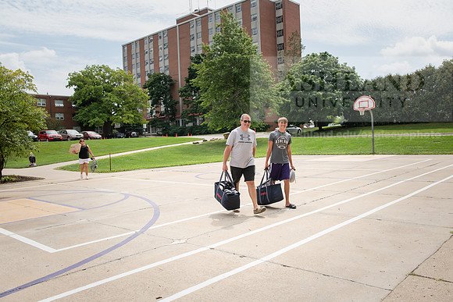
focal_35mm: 31
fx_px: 390
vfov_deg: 42.3
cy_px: 151
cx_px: 226
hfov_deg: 60.3
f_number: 5.6
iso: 125
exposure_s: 1/400
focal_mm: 31
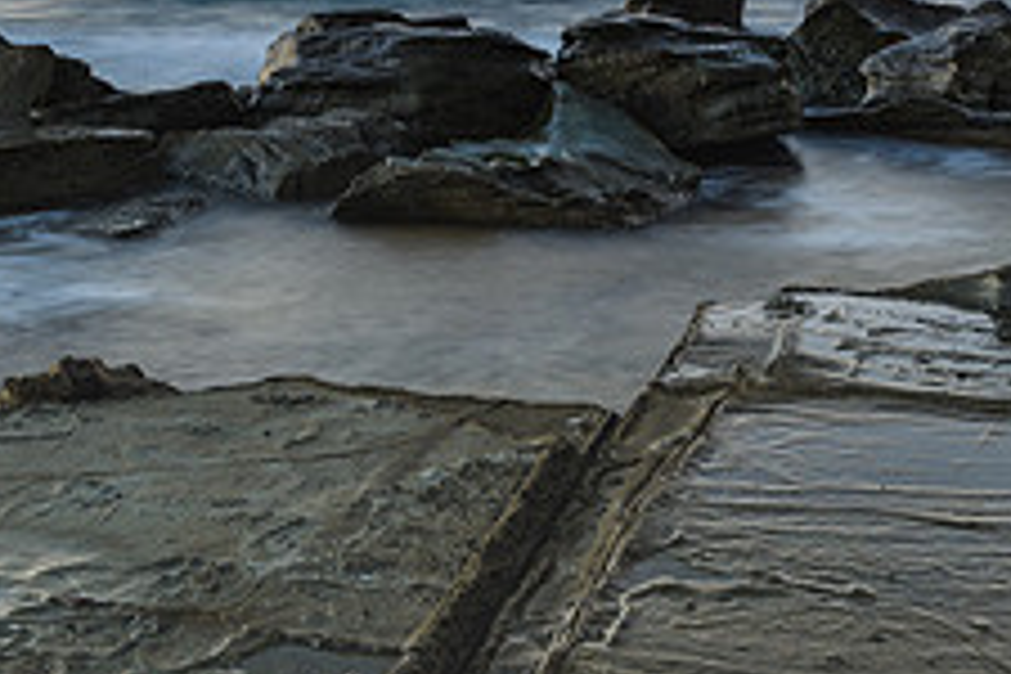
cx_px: 454
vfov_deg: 21.1
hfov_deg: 32.4
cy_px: -7
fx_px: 1741
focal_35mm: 62
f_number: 8
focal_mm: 16
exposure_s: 3
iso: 50
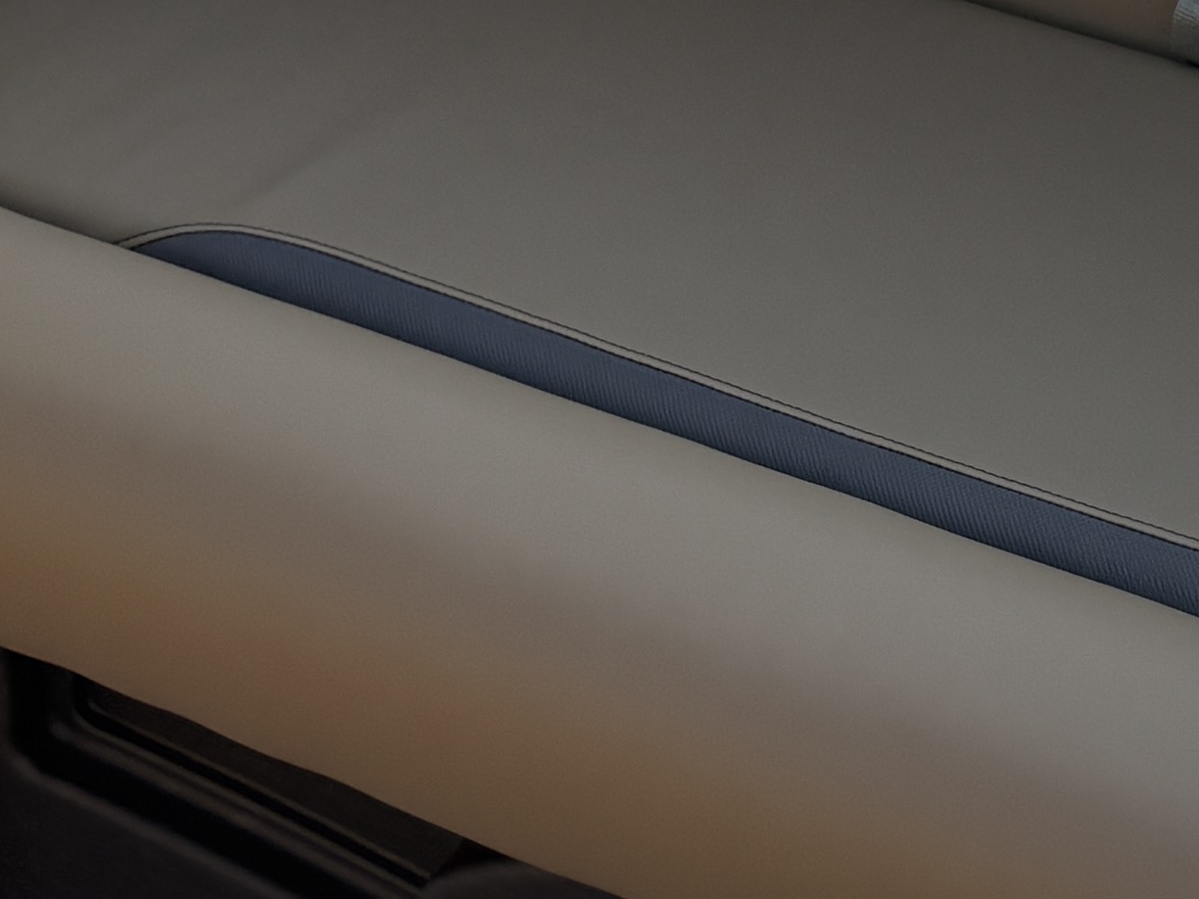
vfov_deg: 13.2
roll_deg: +4.3
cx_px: 910
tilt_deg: -38.0
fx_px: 3879
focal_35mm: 112
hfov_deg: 17.5
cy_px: 435
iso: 100
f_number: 1.78
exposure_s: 1/1553
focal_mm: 6.76
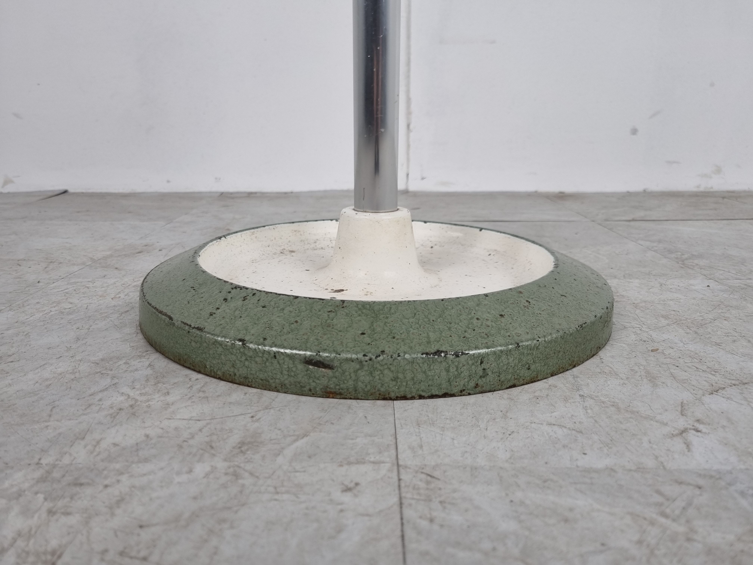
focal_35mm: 26
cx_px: 376
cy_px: 282
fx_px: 566
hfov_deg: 67.3
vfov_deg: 53.1
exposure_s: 1/100
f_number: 1.8
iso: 64
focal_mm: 5.4
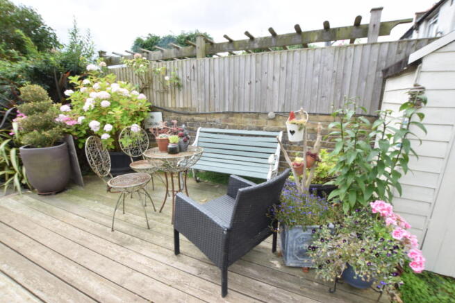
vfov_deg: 72.1
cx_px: 228
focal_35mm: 16
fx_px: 209
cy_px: 152
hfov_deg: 95.0
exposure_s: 1/15
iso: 100
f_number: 14
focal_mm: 11
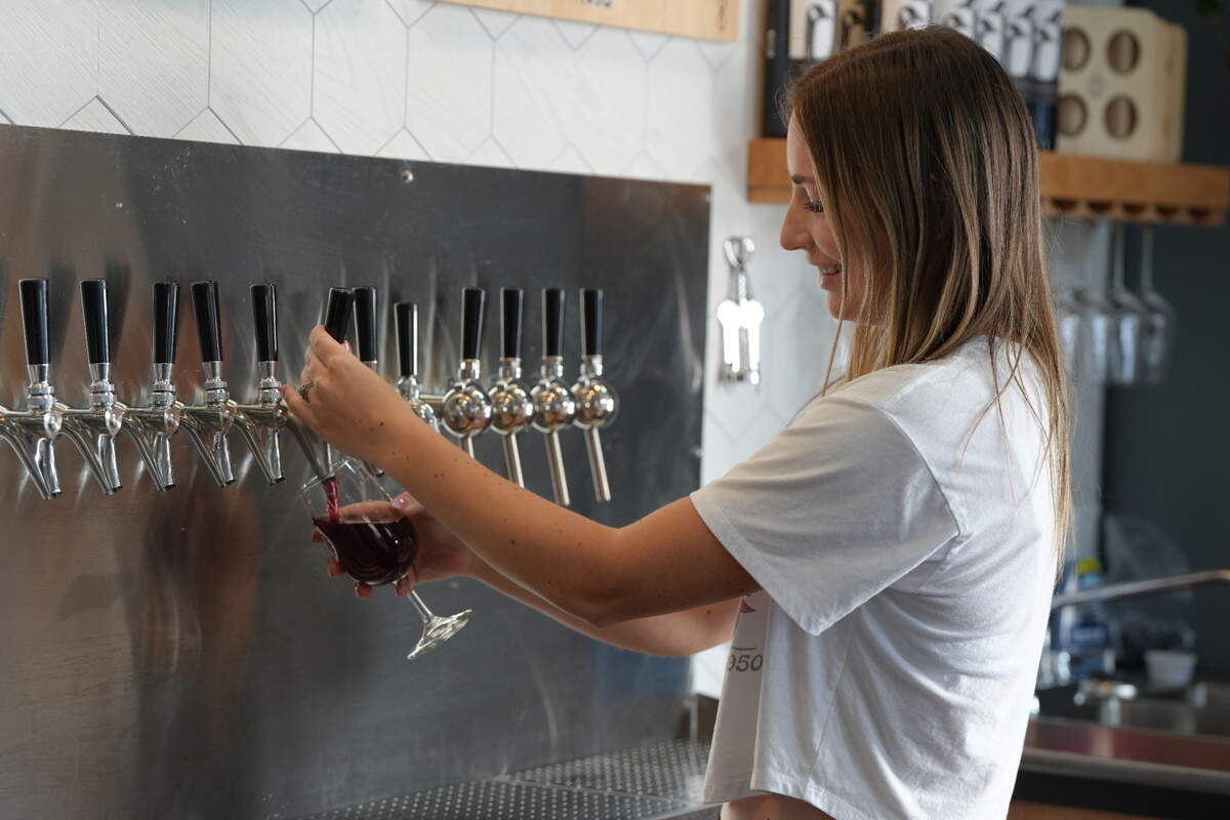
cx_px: 615
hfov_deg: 19.1
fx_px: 3656
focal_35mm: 107
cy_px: 410
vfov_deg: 12.8
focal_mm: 107
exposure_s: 1/160
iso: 800
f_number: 4
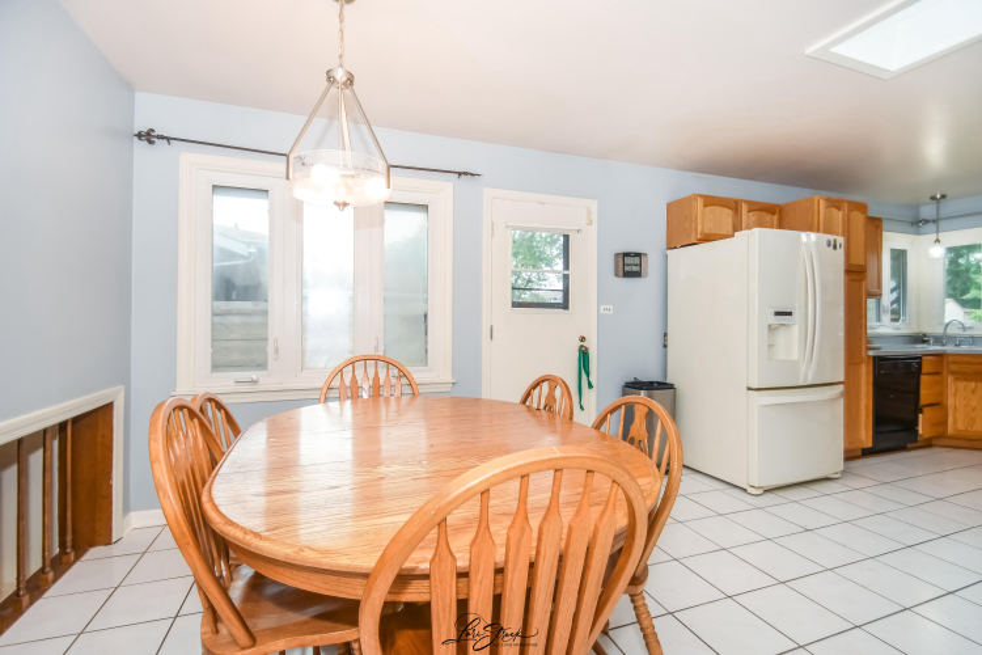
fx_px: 409
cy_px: 328
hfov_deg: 100.4
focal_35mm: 15
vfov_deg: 77.3
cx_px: 491
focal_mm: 10
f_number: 8
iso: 400
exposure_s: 1/320
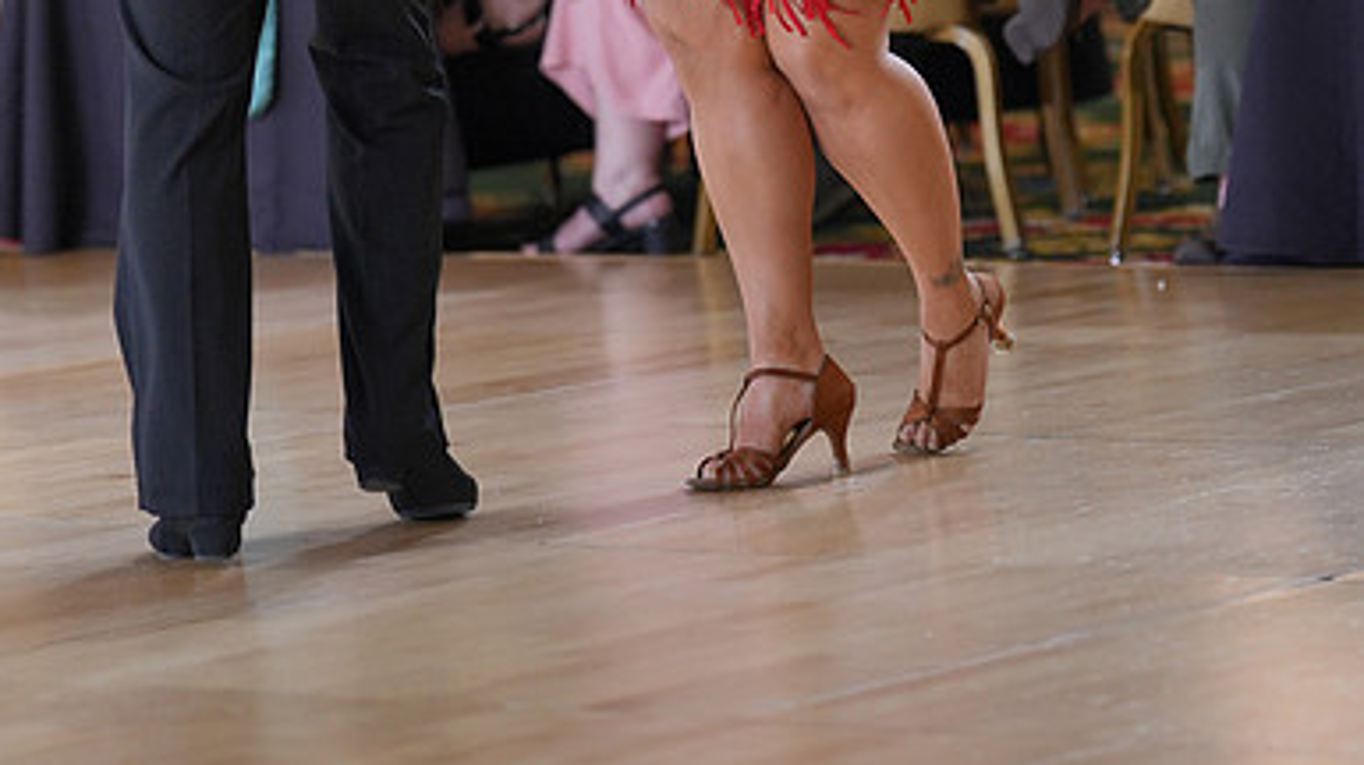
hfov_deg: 10.8
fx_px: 7193
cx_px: 682
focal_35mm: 199
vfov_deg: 6.0
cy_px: -234
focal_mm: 84
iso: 800
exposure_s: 1/500
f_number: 2
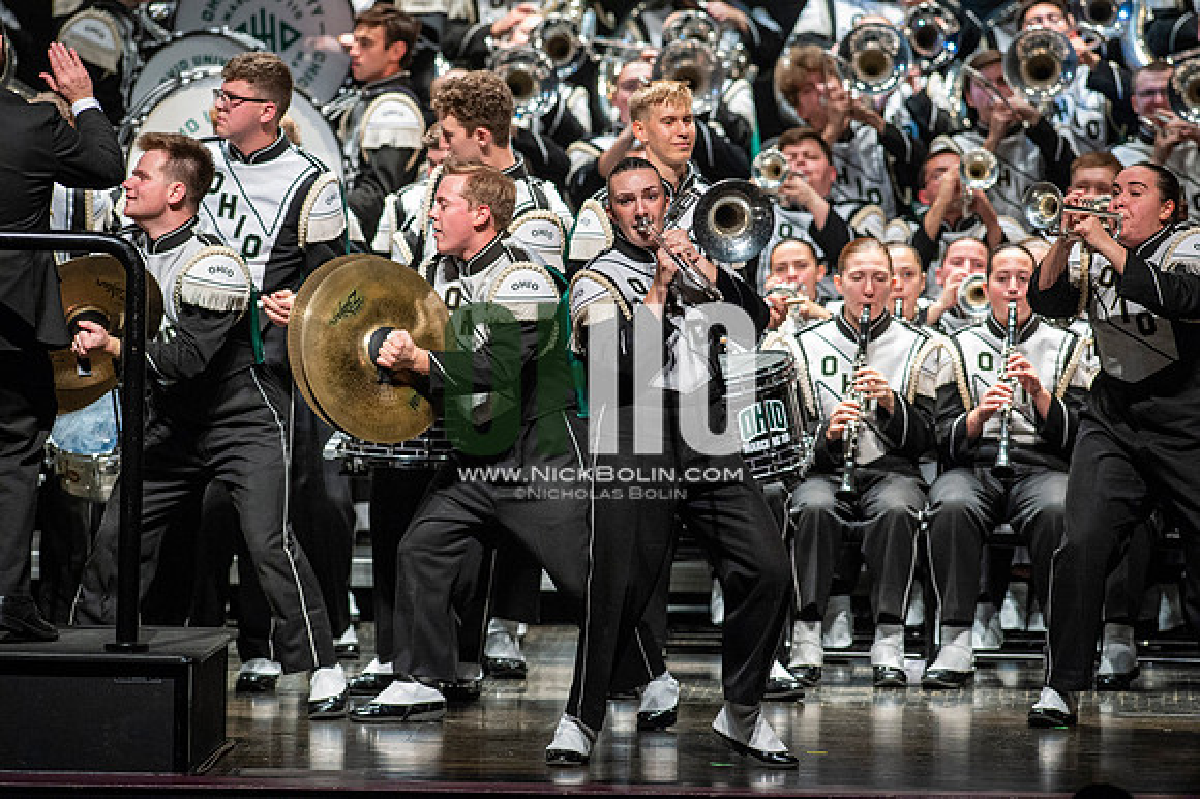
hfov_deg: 6.9
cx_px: 600
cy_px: 400
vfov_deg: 4.6
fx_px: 9994
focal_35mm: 300
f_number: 5.6
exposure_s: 1/400
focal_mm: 300
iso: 5000
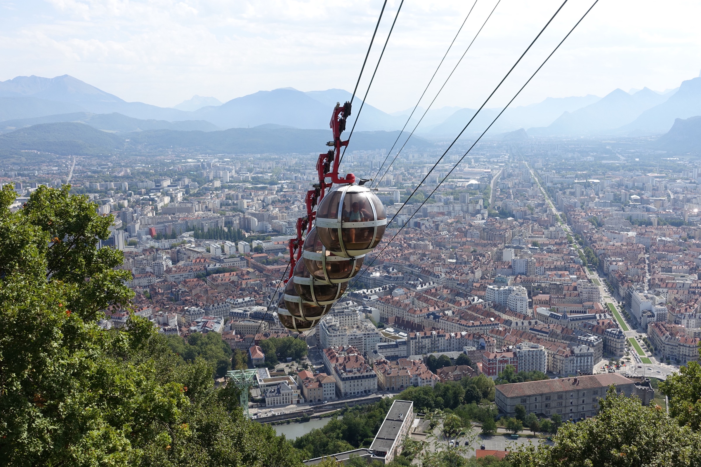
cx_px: 350
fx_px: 701
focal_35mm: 36
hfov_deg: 53.1
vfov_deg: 36.9
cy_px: 234
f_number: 5.6
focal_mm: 13.34
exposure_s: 1/400
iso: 125
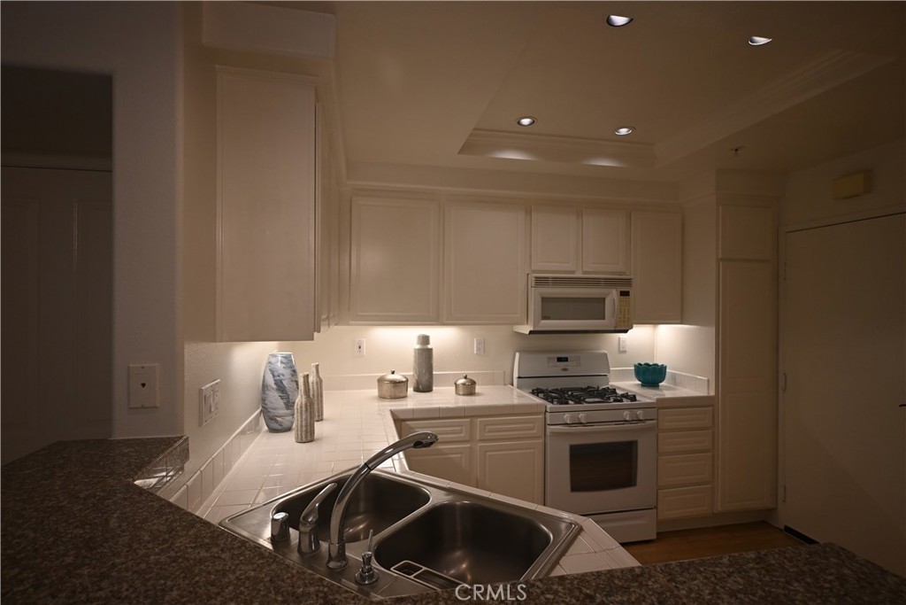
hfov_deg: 90.0
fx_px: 453
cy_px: 302
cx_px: 453
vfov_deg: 67.4
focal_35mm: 18
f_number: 3.5
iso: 400
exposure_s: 1/160
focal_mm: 12
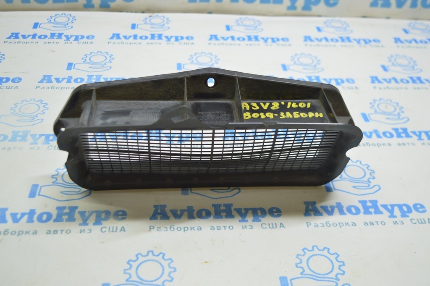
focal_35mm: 44
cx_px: 215
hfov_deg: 45.0
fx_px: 519
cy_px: 143
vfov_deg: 30.8
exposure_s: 1/40
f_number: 4.2
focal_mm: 29
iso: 400
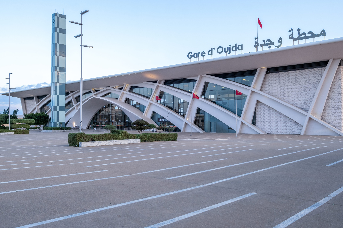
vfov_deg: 42.3
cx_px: 172
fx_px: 295
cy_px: 114
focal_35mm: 31
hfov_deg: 60.3
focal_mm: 20.9
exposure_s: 1/120
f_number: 5.6
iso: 320
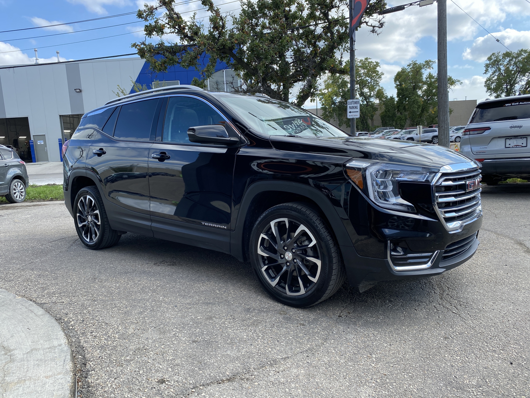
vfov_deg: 53.1
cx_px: 265
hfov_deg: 67.3
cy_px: 199
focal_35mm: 26
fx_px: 398
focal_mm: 4.25
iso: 32
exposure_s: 1/884
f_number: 1.8
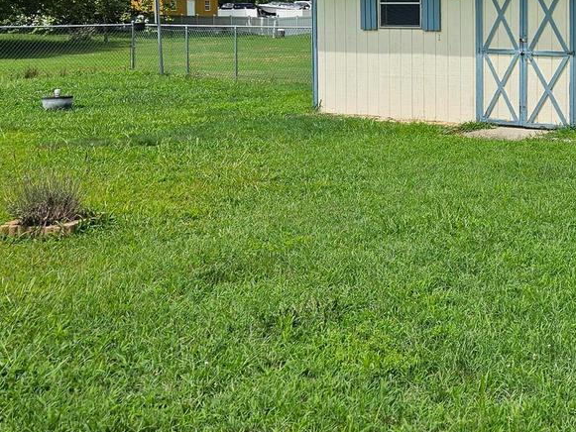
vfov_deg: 24.9
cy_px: 39
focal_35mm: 57
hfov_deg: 31.4
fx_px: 949
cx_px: 570
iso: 25
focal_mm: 5.4
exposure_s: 1/3882
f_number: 1.8
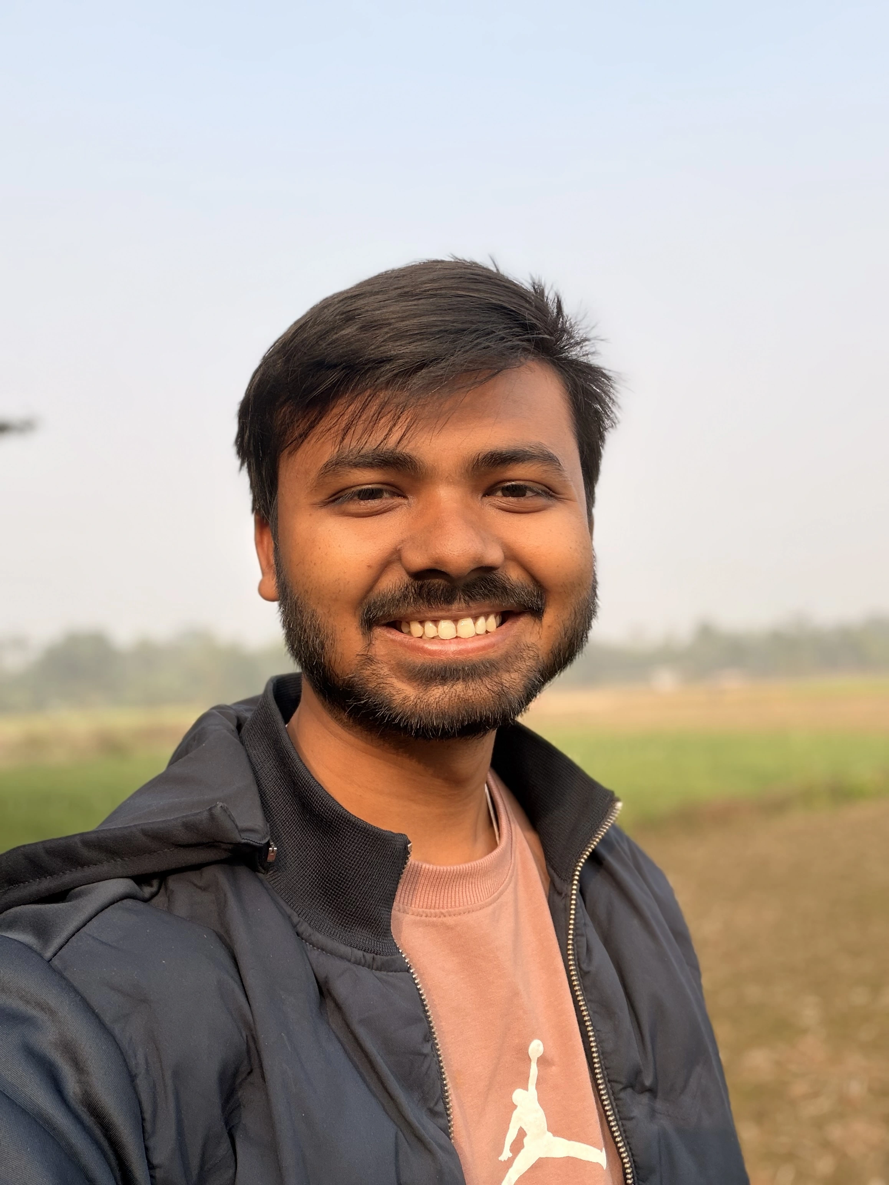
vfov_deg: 60.0
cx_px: 444
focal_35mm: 30
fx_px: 1027
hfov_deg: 46.8
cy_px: 592
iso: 25
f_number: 1.9
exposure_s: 1/275
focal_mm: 2.71
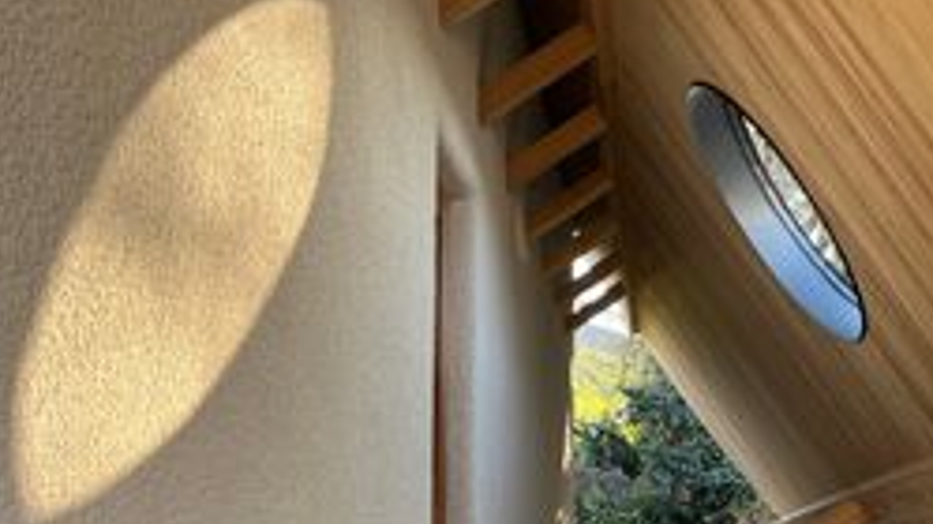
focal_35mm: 50
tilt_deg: +4.9
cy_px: 464
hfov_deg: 39.5
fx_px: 1237
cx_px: 761
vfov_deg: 23.4
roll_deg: +0.4
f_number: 1.6
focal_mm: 5.1
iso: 40
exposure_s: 1/122
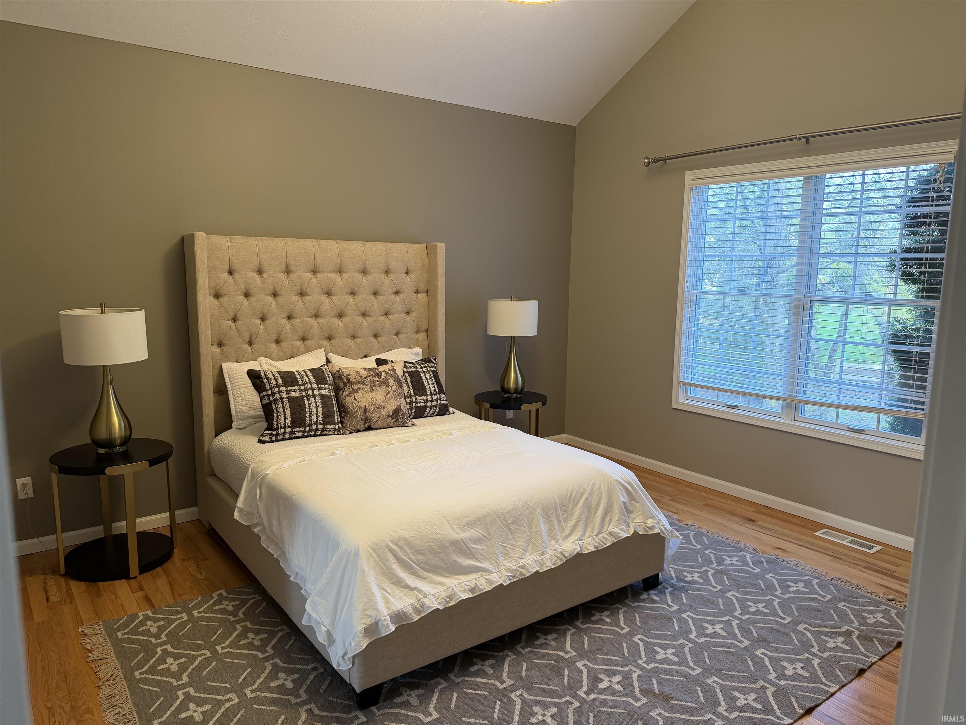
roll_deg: -1.7
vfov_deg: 56.8
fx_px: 670
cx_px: 483
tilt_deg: -7.5
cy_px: 362
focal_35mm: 24
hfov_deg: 71.6
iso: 160
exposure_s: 1/60
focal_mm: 6.76
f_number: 1.78
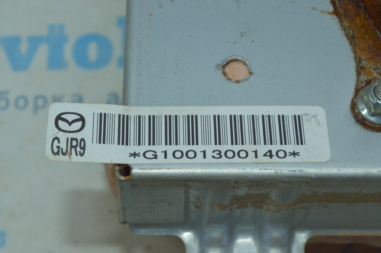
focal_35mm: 72
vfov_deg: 18.9
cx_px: 190
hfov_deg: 28.1
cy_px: 126
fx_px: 761
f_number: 16
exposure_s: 1/80
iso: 1400
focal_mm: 48
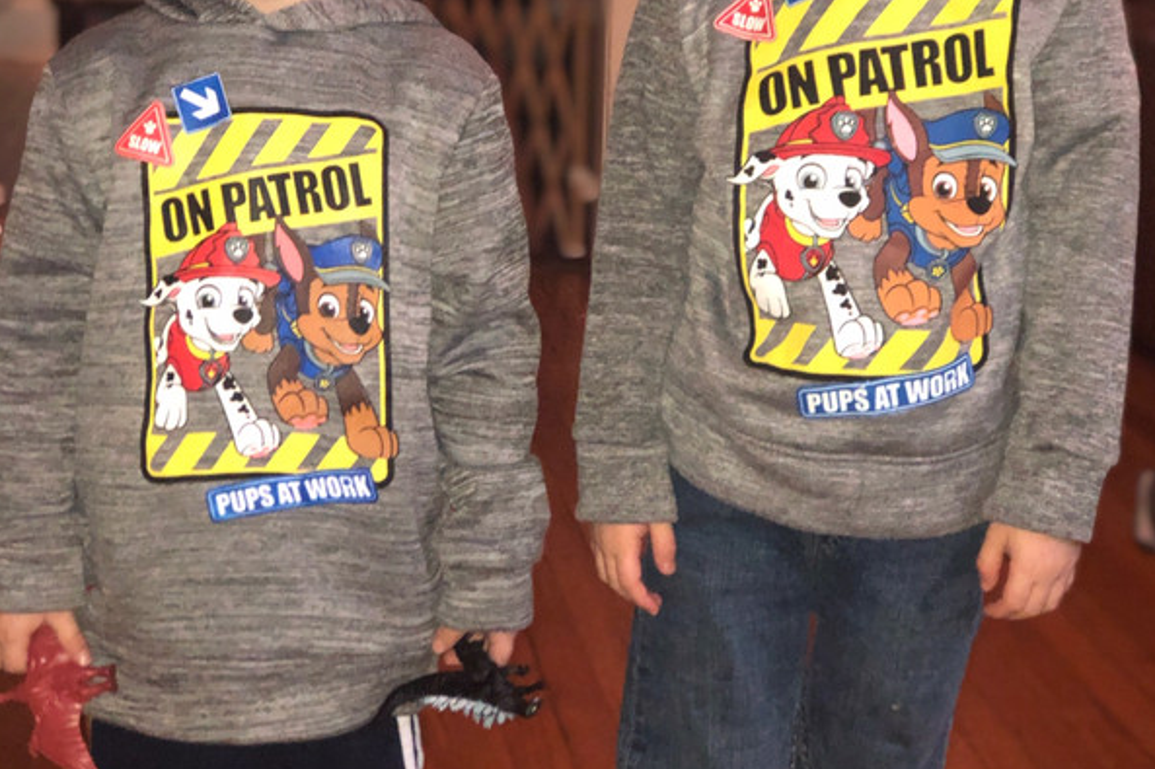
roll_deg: -1.3
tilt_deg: -9.2
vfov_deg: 17.0
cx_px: 580
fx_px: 2566
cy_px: 201
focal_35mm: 80
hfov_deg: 25.4
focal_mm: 6.6
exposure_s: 1/30
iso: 500
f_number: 2.8
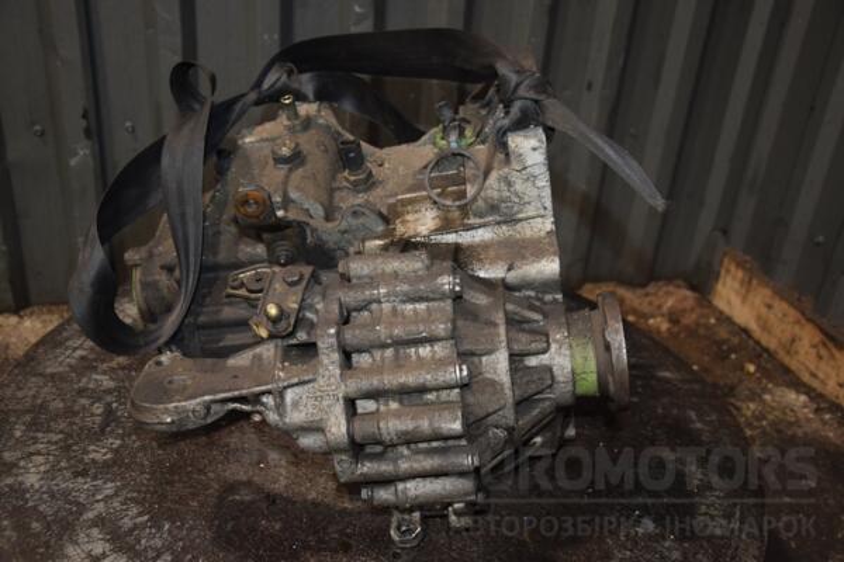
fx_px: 879
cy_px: 281
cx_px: 422
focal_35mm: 38
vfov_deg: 35.5
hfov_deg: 51.3
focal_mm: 25
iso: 800
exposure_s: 1/60
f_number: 5
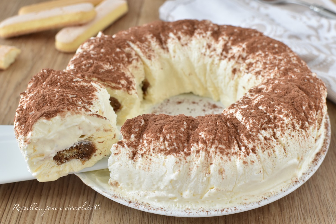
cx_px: 168
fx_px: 490
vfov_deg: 25.8
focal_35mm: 52
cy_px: 112
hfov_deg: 37.9
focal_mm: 35
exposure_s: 1/25
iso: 800
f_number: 6.3
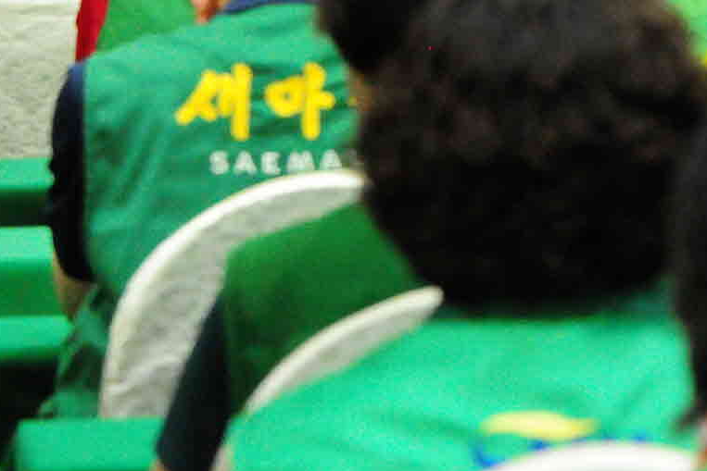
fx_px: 8171
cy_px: -237
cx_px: 1395
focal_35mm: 416
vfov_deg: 3.3
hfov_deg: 4.9
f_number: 7.1
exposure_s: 1/60
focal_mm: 105
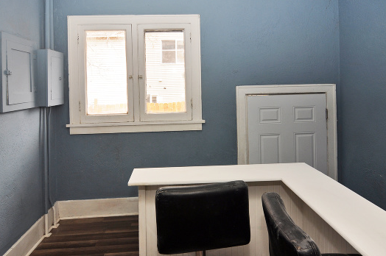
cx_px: 203
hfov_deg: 78.6
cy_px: 139
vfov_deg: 57.0
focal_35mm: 22
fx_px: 236
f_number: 4
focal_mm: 12
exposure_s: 1/60
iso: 200
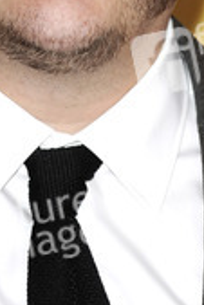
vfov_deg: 2.9
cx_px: 60
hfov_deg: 1.9
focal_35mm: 712
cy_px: -36
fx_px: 6039
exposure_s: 1/200
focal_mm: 200
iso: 320
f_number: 4.5
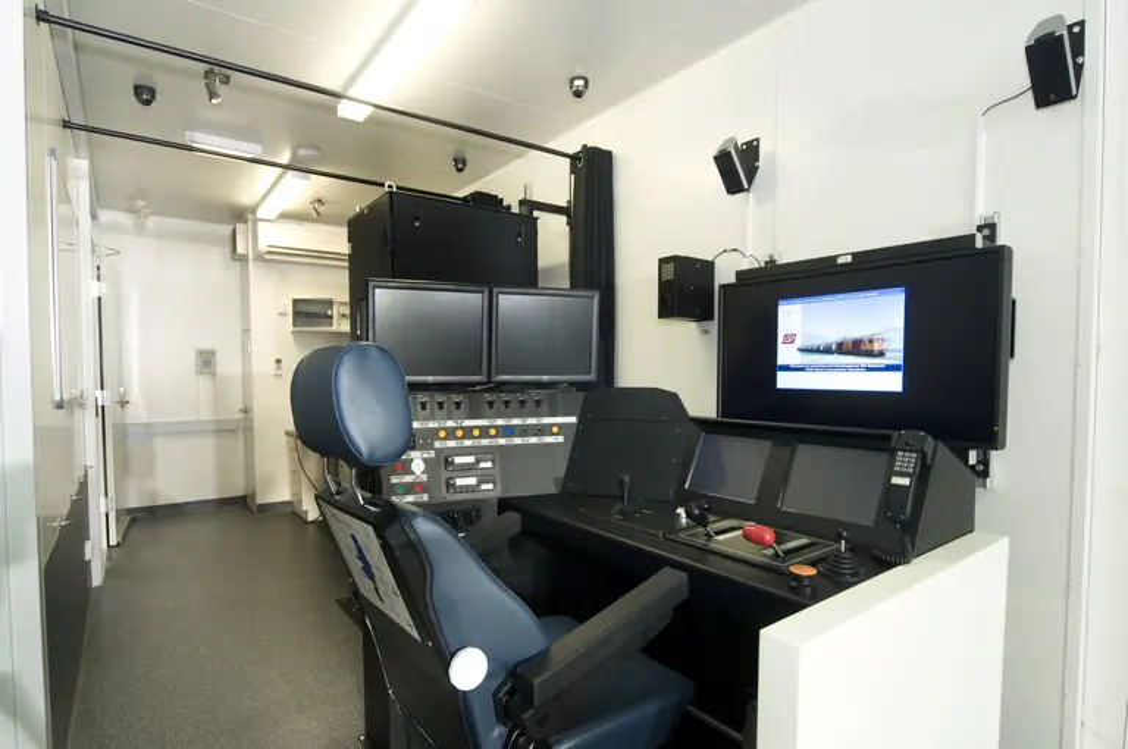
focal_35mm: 18
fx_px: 563
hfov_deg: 90.1
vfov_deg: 67.2
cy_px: 374
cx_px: 564
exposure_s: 1/13
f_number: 8
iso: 400
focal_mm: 12
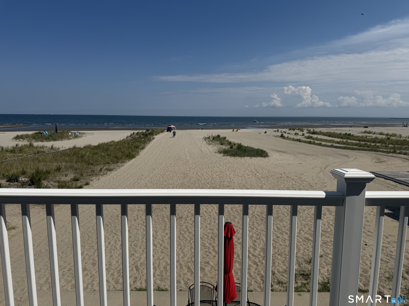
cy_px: 153
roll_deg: -0.6
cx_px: 204
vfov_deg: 56.8
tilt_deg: -7.6
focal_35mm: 24
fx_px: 284
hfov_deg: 71.6
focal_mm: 6.76
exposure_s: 1/12346
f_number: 1.78
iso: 80
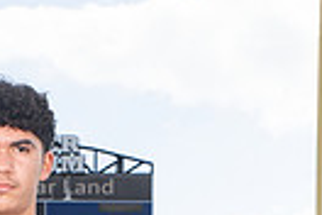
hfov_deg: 15.5
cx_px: 15
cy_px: 501
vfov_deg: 9.5
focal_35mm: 130
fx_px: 1163
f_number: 7.1
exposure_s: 1/320
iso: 125
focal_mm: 38
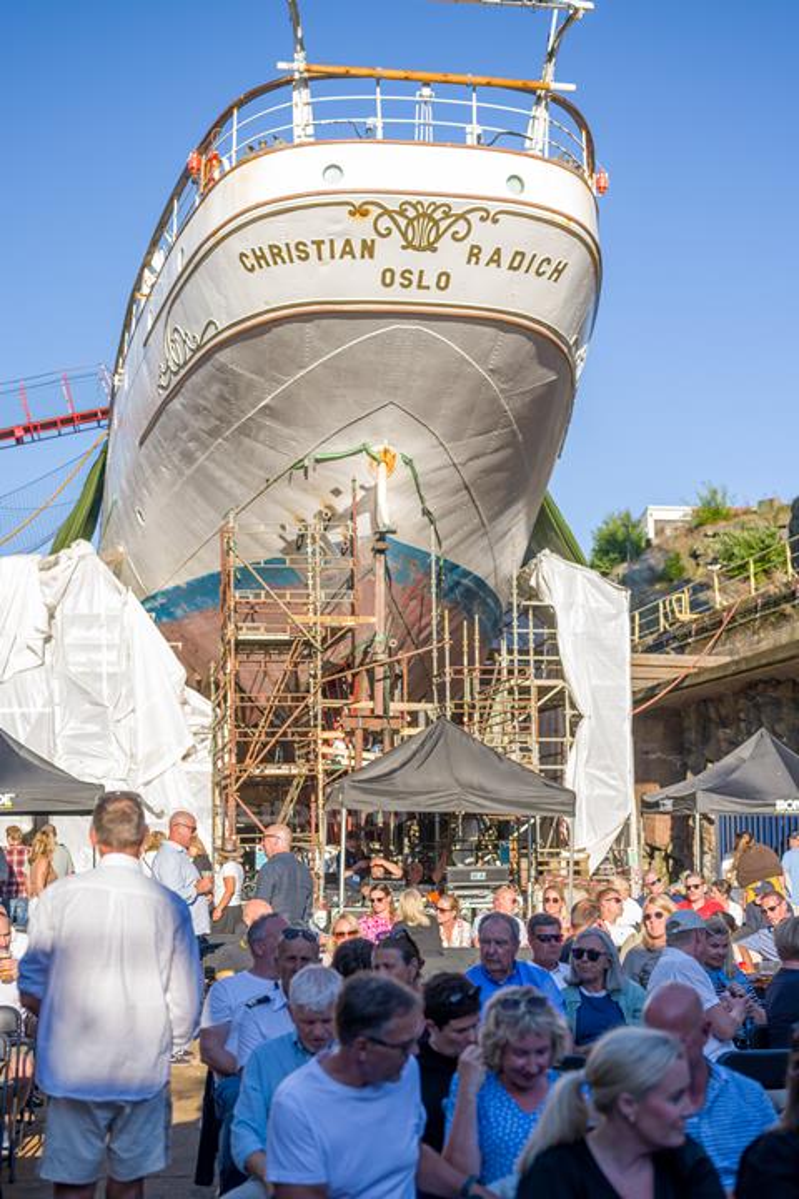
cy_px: 600
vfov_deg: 39.6
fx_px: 1664
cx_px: 400
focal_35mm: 50
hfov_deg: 27.0
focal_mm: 50
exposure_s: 1/1250
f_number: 2.8
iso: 125
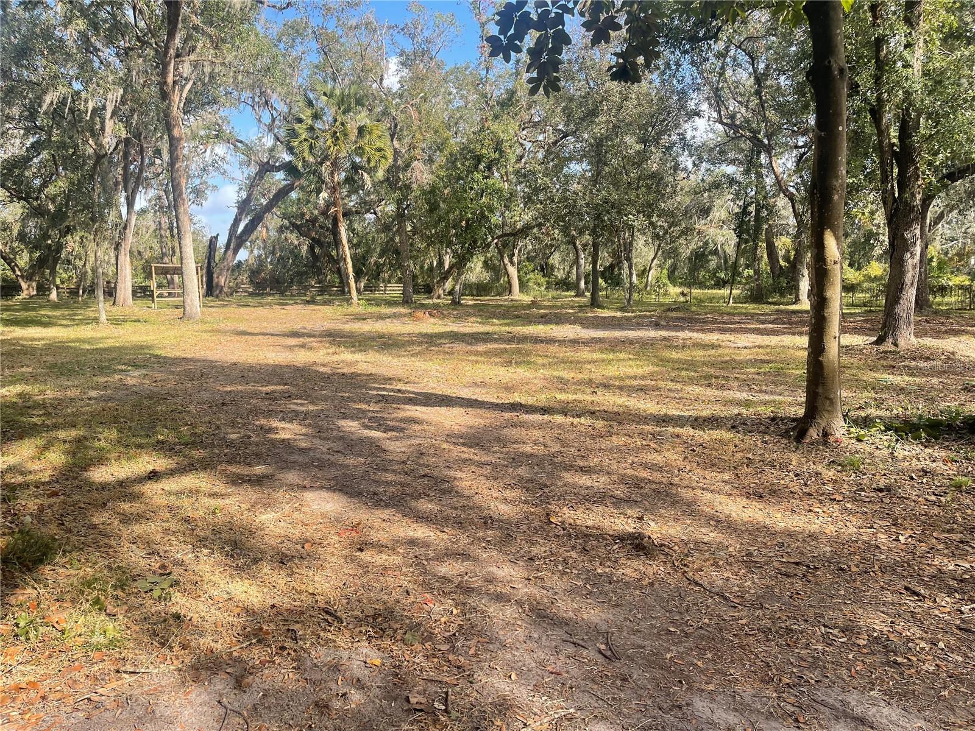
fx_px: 704
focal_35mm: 25
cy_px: 366
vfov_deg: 54.9
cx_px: 488
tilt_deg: -6.3
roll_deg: -0.2
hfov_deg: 69.4
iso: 32
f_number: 1.6
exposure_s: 1/908
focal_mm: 5.1
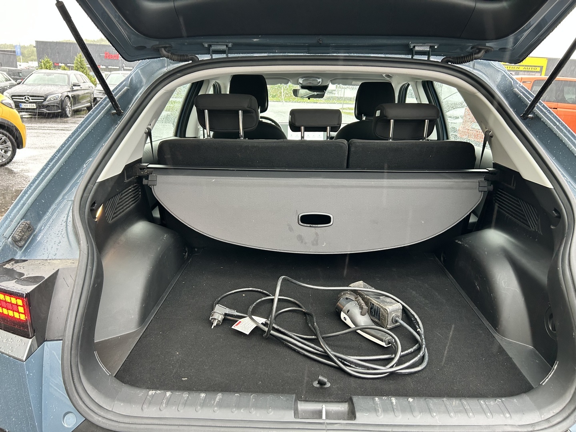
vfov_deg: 53.1
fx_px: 433
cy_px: 216
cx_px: 288
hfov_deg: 67.3
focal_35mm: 26
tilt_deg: -16.0
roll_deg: -2.9
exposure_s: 1/41
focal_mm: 5.7
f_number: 1.5
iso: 125
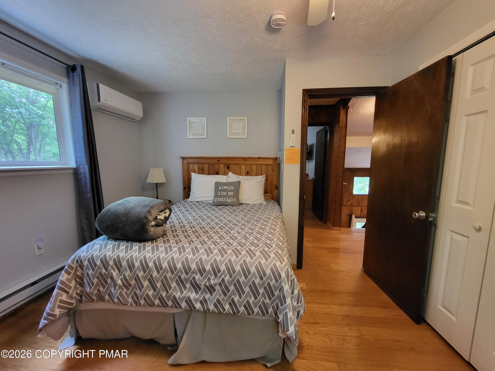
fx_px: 186
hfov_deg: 106.2
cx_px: 248
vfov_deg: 89.9
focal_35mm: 13
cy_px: 186
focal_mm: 1.74
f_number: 2.2
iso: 320
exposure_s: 1/30
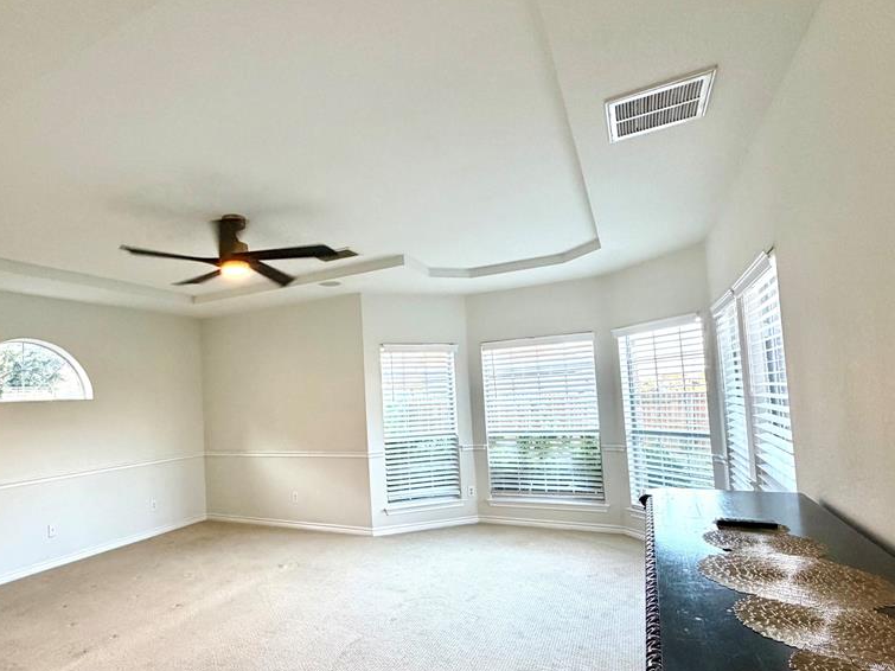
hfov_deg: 84.1
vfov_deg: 68.5
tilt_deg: +2.9
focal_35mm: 19
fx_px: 491
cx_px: 383
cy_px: 373
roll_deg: +3.8
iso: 250
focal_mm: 2.22
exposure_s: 1/120
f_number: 2.2
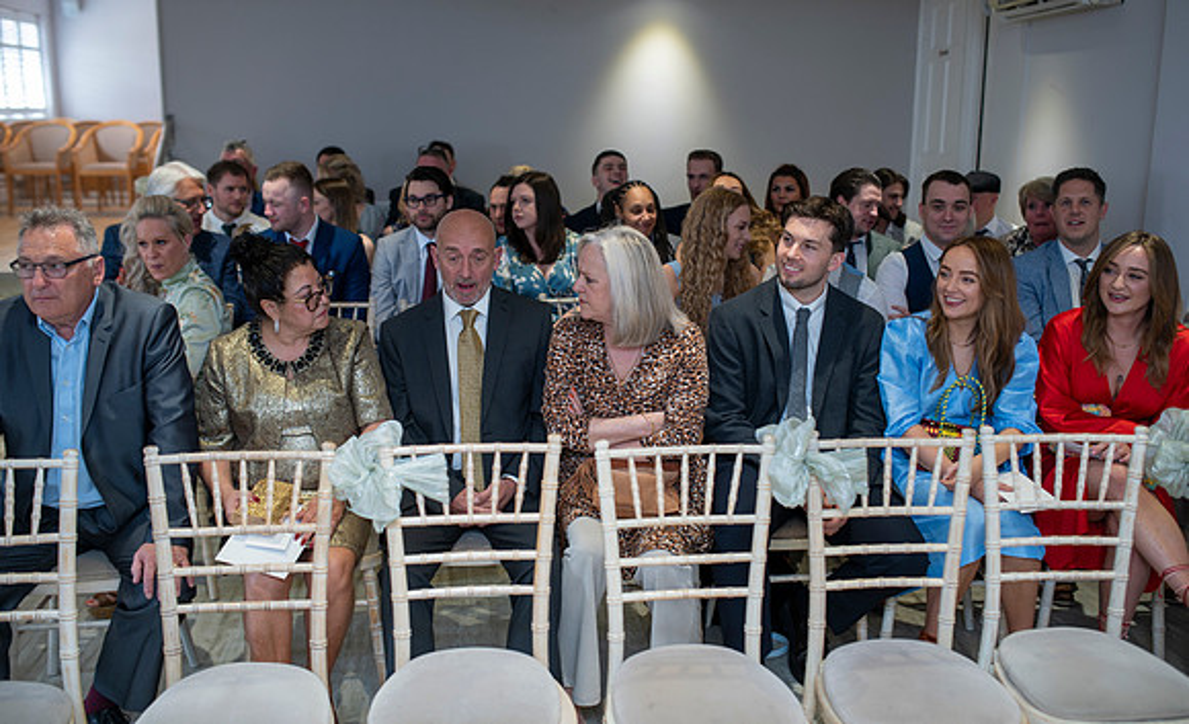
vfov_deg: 34.7
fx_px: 1156
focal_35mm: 36
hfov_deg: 54.4
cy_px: 328
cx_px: 594
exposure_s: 1/100
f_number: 2.5
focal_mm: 35
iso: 200
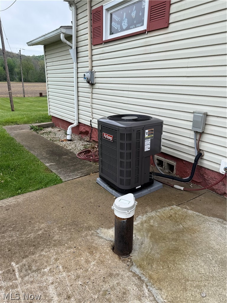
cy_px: 152
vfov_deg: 71.6
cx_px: 114
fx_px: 210
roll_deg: -1.3
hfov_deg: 56.8
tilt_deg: -17.1
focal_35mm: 24
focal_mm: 6.76
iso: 80
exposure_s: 1/627
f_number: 1.78
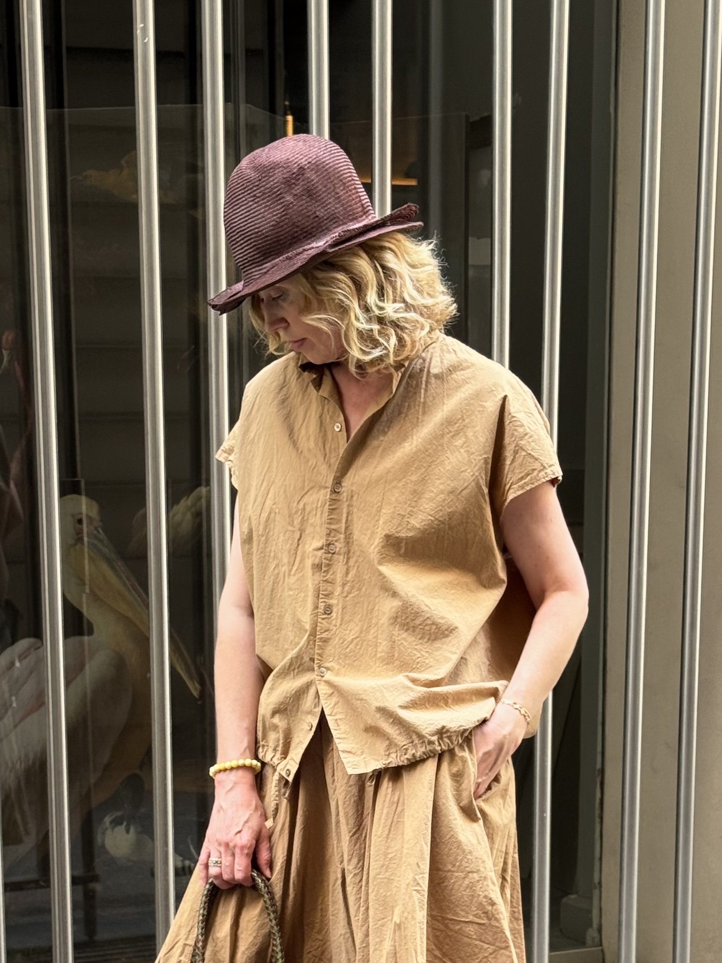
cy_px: 482
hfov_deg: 30.3
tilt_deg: -9.5
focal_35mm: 48
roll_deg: +0.6
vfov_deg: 39.7
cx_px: 361
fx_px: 1335
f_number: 1.78
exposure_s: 1/86
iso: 100
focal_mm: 6.76
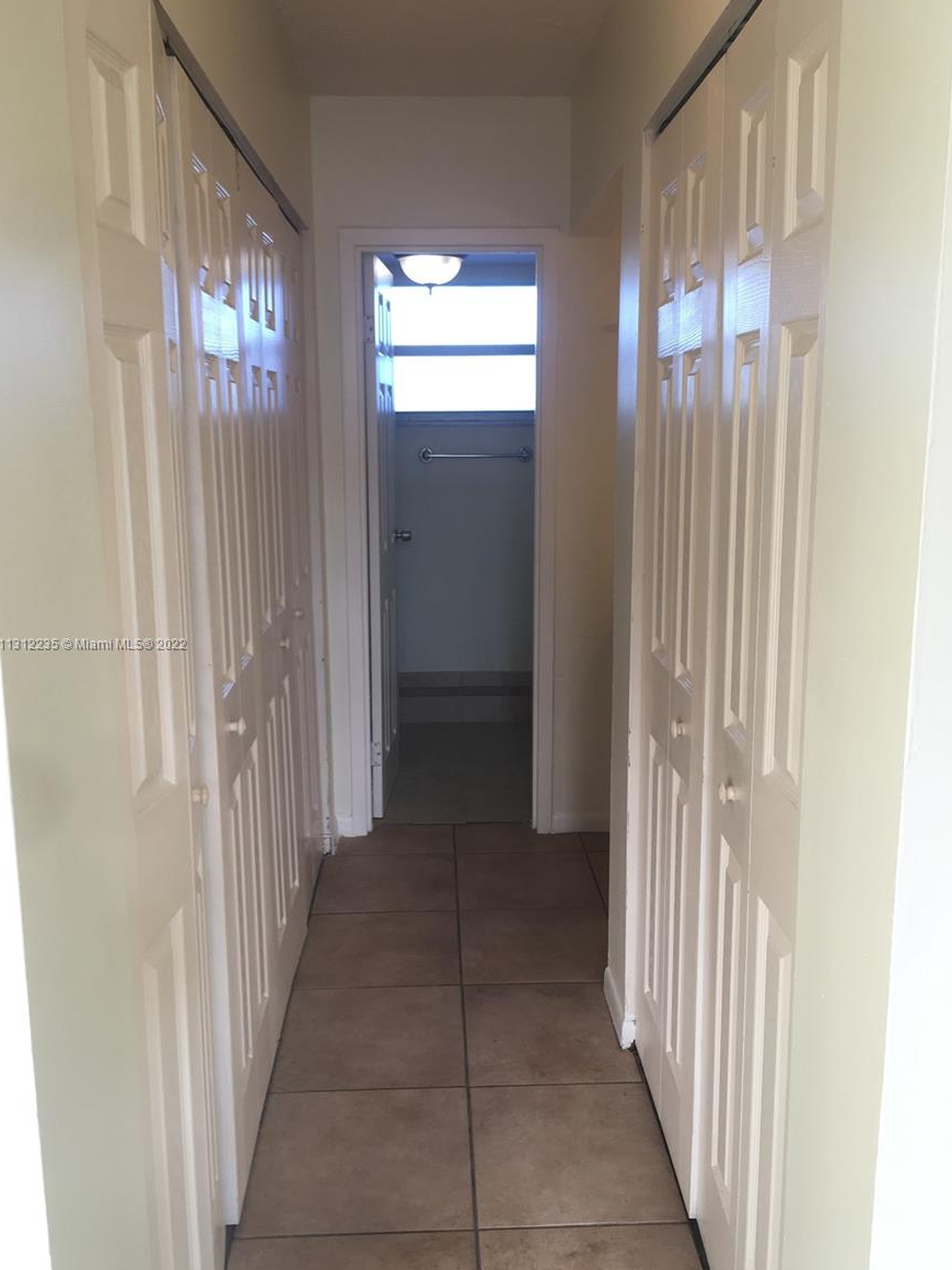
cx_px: 478
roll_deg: -0.3
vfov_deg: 60.0
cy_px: 645
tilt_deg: -9.2
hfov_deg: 46.8
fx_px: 1100
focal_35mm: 30
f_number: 2.2
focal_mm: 4.15
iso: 25
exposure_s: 1/60
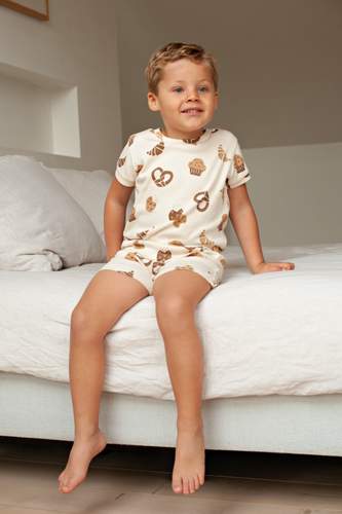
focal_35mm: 50
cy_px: 257
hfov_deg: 27.0
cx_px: 171
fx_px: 713
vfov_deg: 39.6
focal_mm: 50
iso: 640
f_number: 5
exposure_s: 1/125
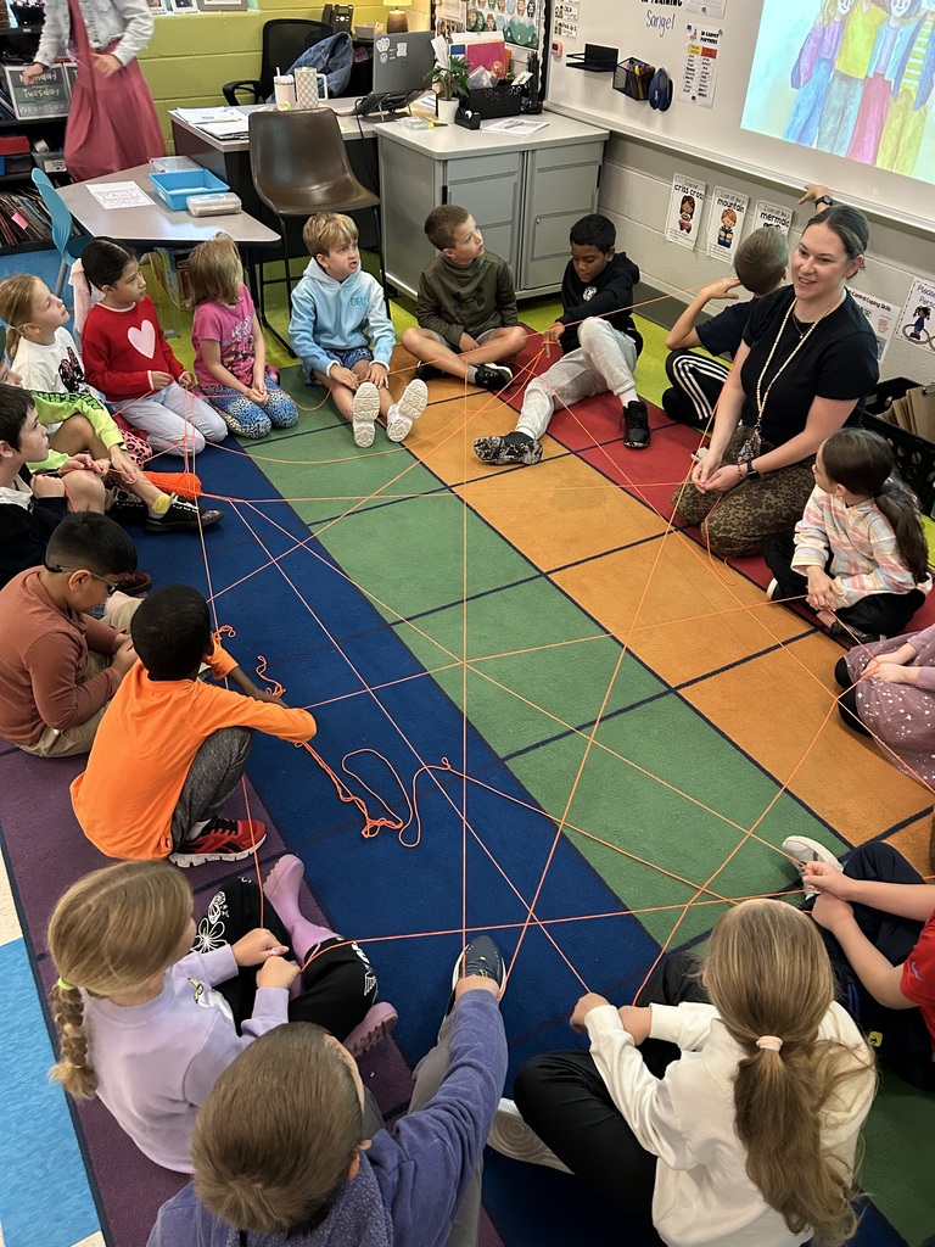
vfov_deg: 67.3
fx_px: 936
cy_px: 624
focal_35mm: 26
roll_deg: +0.6
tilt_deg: -39.8
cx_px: 468
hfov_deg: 53.1
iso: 400
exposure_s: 1/60
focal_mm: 5.7
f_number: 1.5
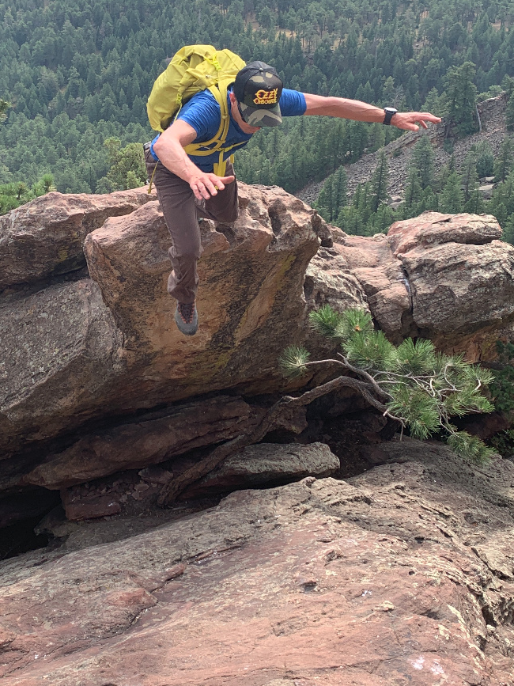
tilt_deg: -33.6
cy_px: 267
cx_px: 172
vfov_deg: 39.5
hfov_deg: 30.0
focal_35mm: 48
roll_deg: +0.5
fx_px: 951
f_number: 1.8
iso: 25
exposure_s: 1/711
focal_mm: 4.25
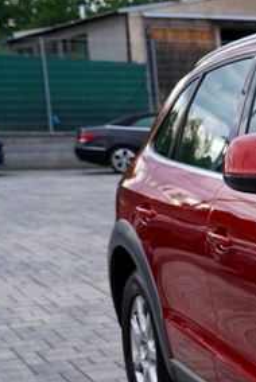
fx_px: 1149
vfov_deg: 18.6
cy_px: 348
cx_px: 653
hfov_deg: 10.5
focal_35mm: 108
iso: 100
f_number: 4
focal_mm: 30
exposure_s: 1/60
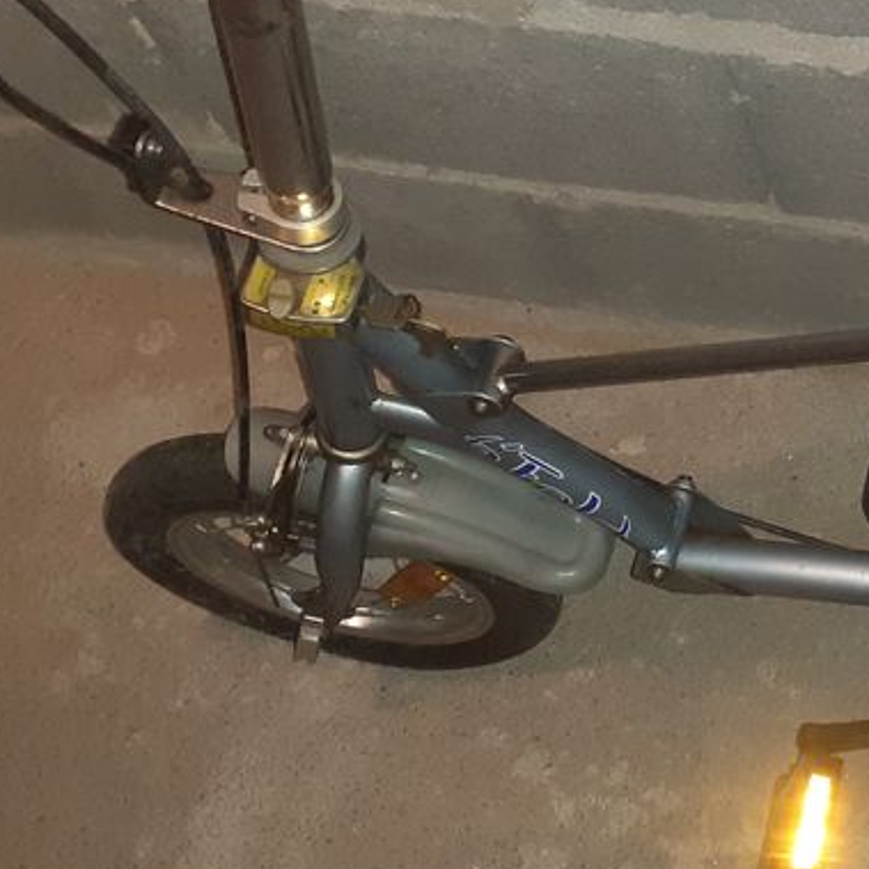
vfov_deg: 27.1
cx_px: 1078
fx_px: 1789
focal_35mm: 63
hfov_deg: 24.4
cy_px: 293
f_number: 1.9
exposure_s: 1/17
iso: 1000
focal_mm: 3.6
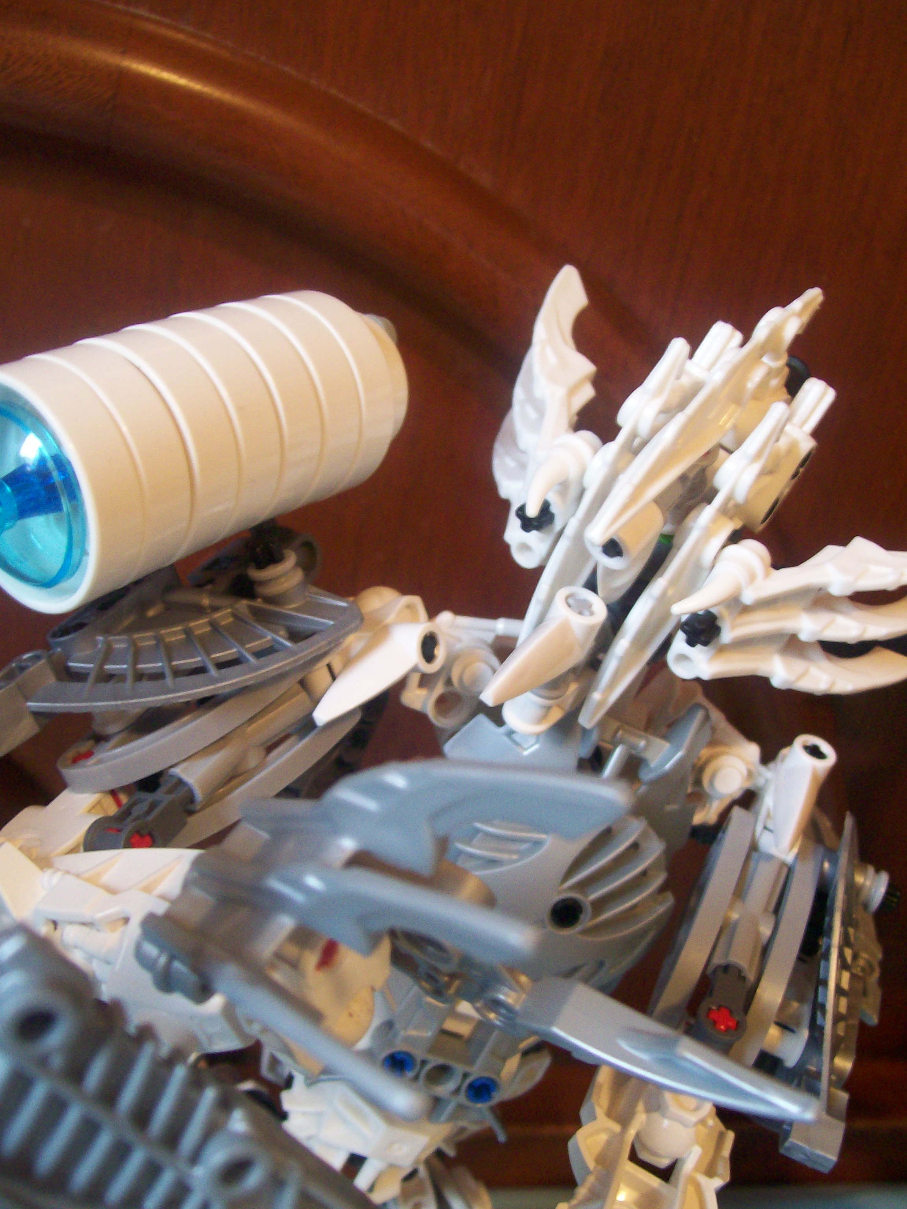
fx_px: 1258
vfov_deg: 51.4
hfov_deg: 39.7
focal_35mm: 36
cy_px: 604
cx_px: 454
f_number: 2.7
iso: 160
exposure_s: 1/8.1
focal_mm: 6
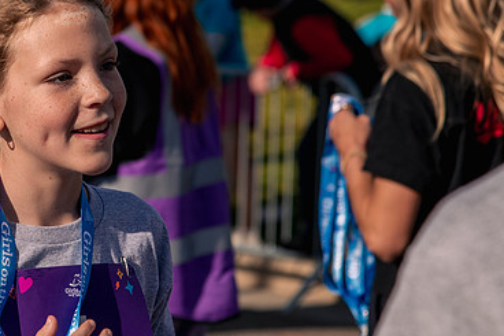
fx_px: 3078
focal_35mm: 220
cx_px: 22
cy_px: 101
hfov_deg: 9.3
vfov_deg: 6.2
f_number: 5.6
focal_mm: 98
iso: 200
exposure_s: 1/1600
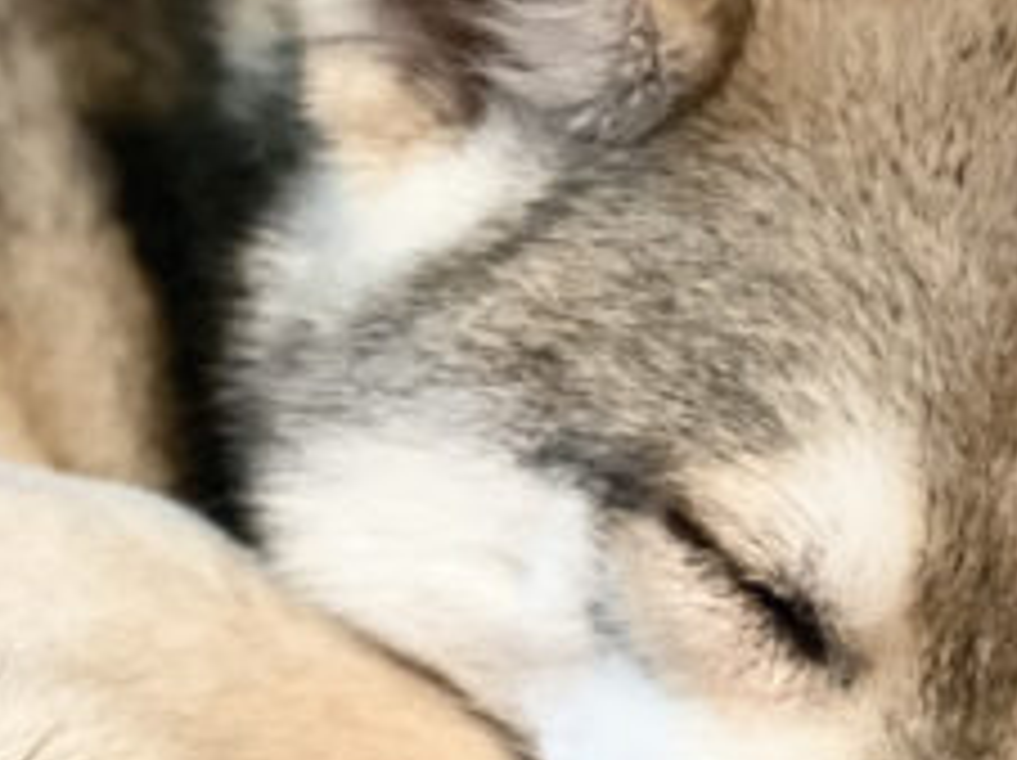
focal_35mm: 177
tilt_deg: -24.1
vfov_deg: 8.3
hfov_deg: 11.1
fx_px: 5195
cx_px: 126
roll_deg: -2.4
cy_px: 679
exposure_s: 1/20
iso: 400
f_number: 2
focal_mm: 6
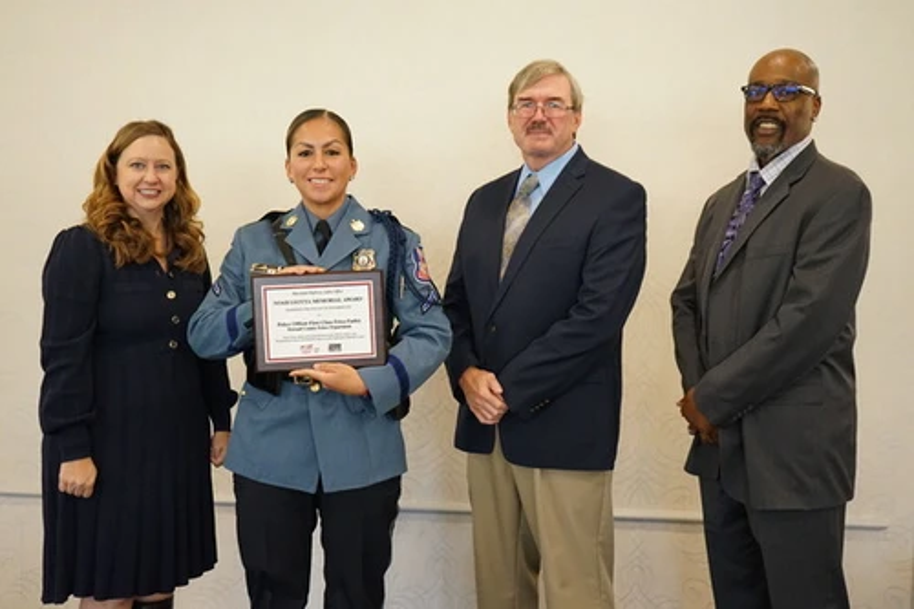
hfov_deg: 50.7
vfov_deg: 35.0
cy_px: 304
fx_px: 964
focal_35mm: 38
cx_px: 457
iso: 4000
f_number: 4
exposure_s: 1/125
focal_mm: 38
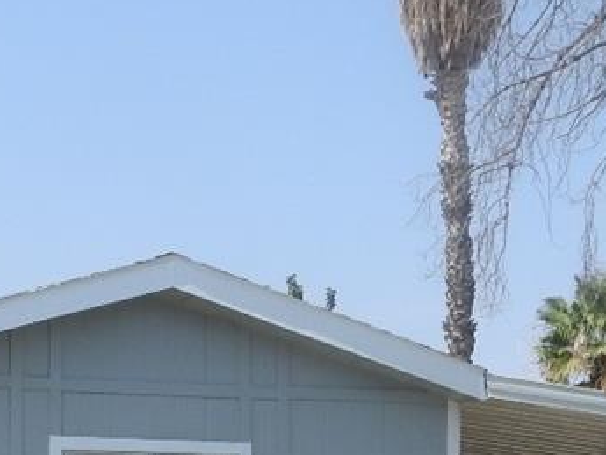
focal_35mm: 152
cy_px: 668
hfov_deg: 12.6
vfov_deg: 9.5
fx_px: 2662
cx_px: -167
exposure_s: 1/1250
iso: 100
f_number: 3.8
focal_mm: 6.3
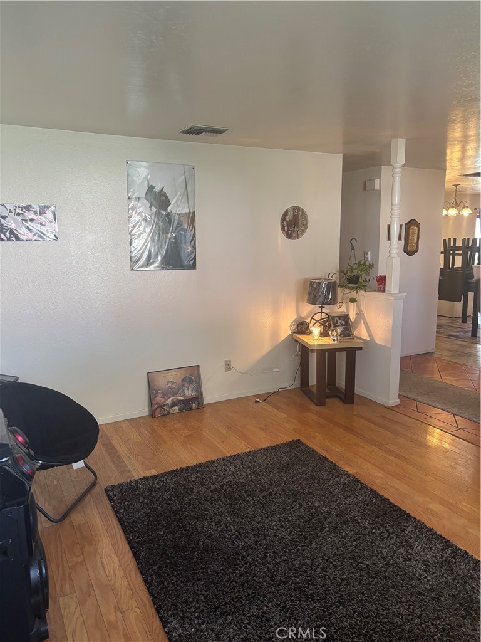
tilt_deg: -9.6
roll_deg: +0.4
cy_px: 321
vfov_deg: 67.3
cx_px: 240
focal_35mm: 26
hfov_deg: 53.1
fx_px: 482
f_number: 1.6
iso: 160
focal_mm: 5.96
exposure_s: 1/60
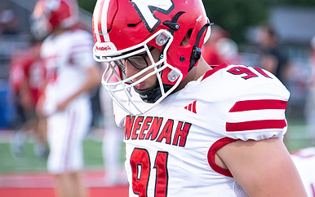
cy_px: 134
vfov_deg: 2.9
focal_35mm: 459
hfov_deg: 4.6
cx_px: 189
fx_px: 3944
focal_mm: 300
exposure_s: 1/1000
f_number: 5.6
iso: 4000
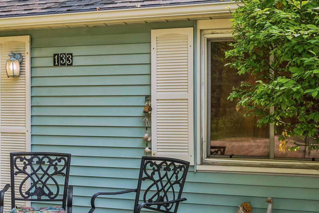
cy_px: 119
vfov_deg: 21.9
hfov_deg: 31.8
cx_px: 77
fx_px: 549
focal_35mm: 62
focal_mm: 30
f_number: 10
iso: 200
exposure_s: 1/40
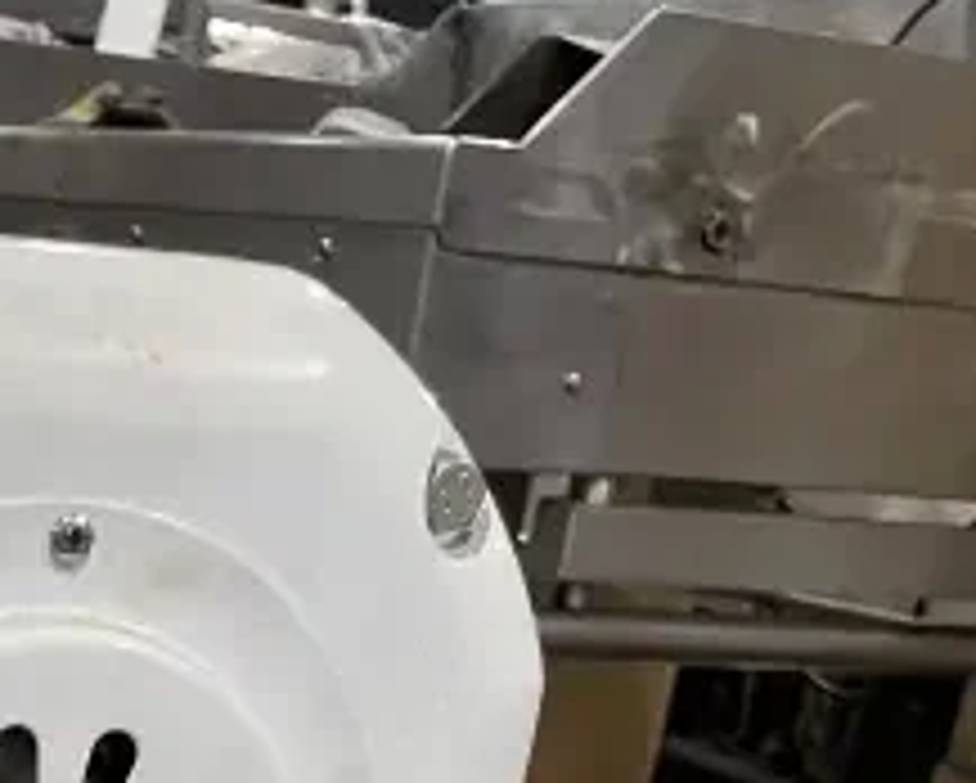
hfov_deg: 18.9
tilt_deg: -27.4
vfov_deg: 13.0
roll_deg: -4.1
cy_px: 1766
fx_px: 2747
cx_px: -247
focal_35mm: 95
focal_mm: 4.2
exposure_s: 1/65
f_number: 1.6
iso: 125
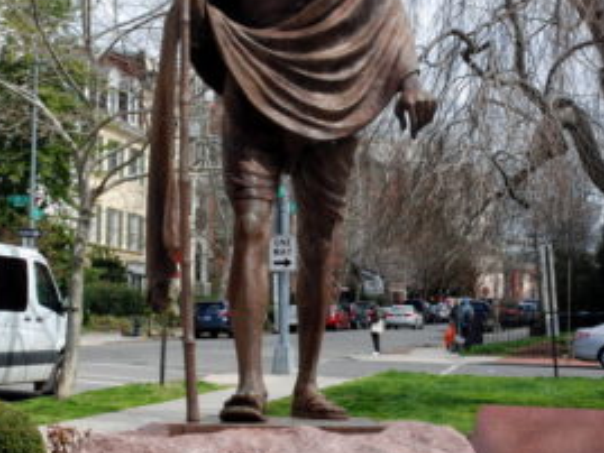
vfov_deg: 18.9
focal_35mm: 78
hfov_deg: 25.0
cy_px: 238
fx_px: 1360
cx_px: 271
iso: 100
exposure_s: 1/125
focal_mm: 29
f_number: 10
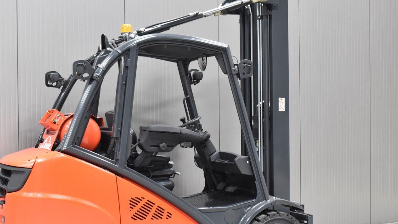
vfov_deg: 20.5
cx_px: 164
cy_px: 137
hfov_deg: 35.5
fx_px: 620
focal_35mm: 59
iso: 1600
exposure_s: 1/20
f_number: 5
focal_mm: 27
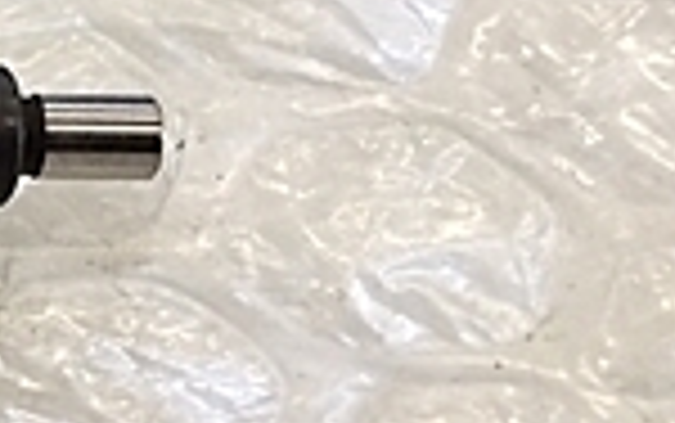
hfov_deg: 13.4
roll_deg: -1.3
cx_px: -724
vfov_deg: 10.0
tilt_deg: -44.2
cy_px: 81
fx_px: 2412
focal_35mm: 131
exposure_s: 1/40
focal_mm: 4.15
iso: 40
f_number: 2.2
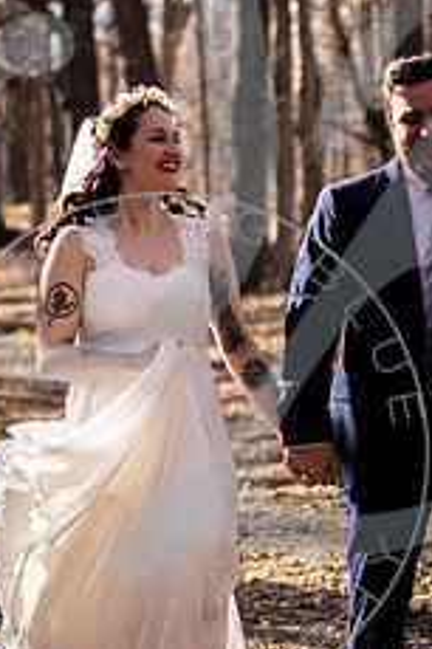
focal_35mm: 137
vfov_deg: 15.0
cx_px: 294
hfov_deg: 10.0
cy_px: 240
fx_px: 2470
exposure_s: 1/800
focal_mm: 70
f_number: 2.8
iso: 100
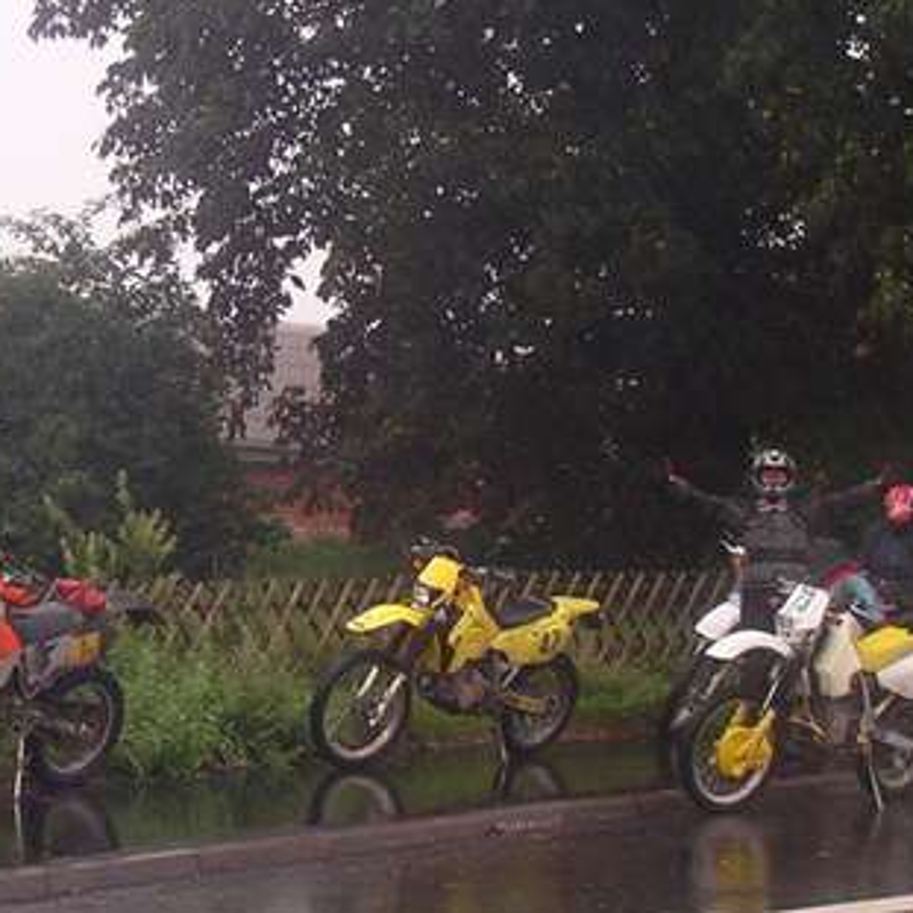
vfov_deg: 16.6
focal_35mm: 105
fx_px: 3133
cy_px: 575
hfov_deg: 16.5
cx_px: 305
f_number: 2.8
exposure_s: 1/80
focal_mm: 5.7
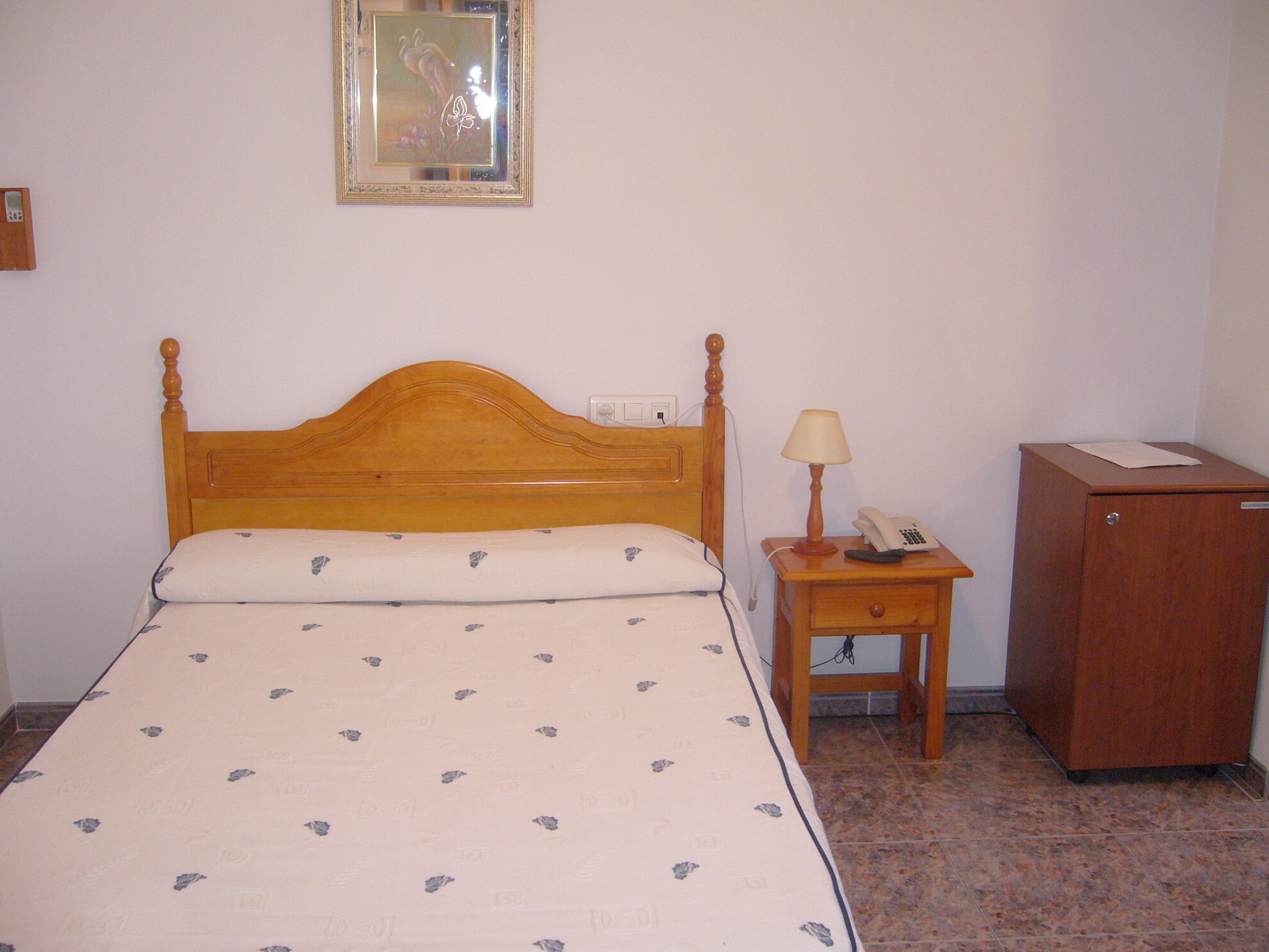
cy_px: 468
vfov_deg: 39.7
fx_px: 1320
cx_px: 628
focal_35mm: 36
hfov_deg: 51.4
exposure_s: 1/8
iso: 100
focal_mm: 5.8
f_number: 2.8
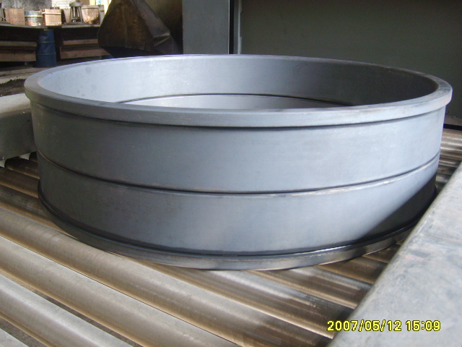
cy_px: 174
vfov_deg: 40.7
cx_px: 231
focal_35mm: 35
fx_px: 467
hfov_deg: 52.6
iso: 104
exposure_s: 1/30
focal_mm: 5.8
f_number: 2.8
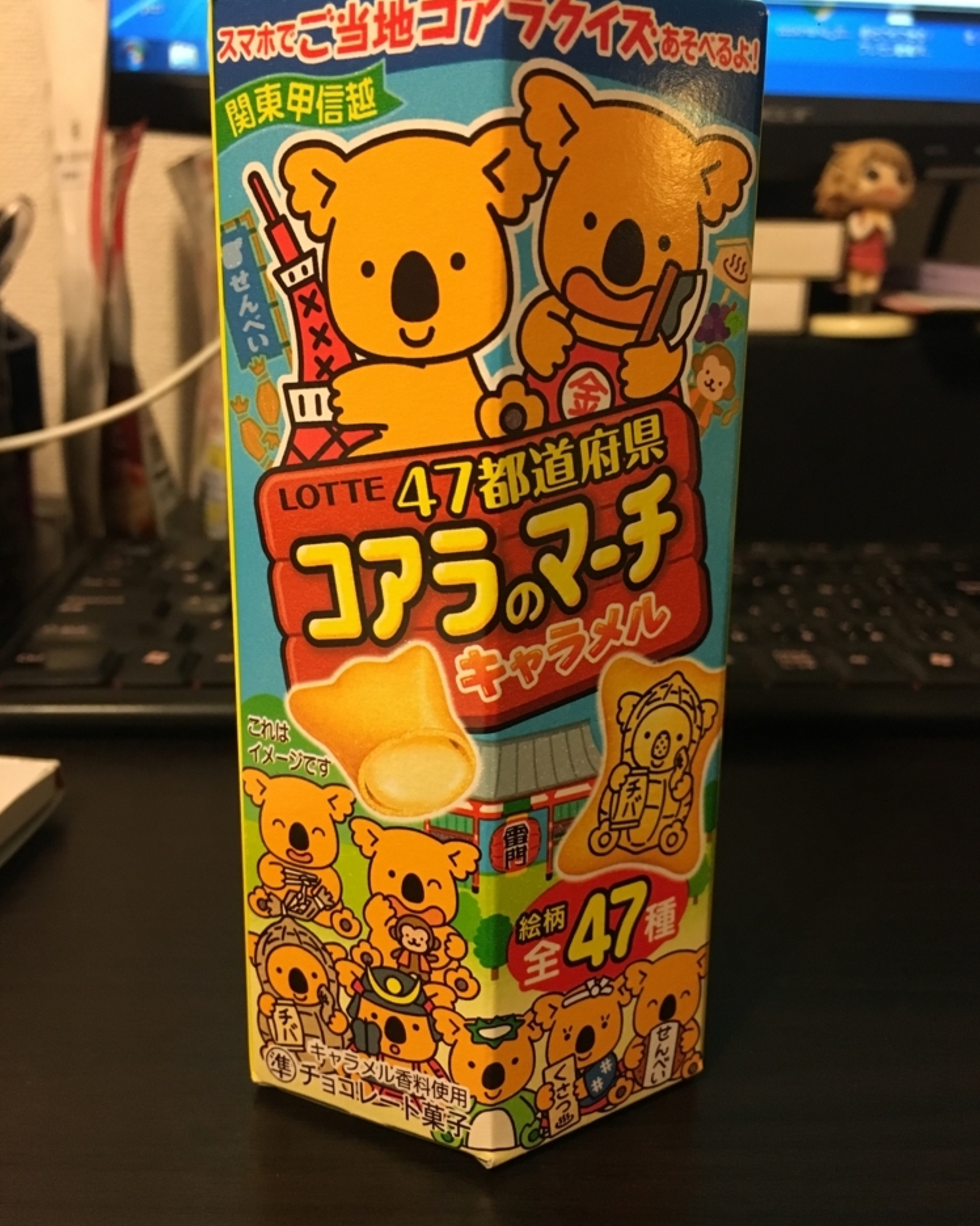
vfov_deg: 57.2
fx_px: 1124
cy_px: 610
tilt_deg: -15.1
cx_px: 495
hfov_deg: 47.1
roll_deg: -1.8
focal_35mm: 31
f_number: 2.2
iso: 200
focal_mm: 4.15
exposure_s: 1/20
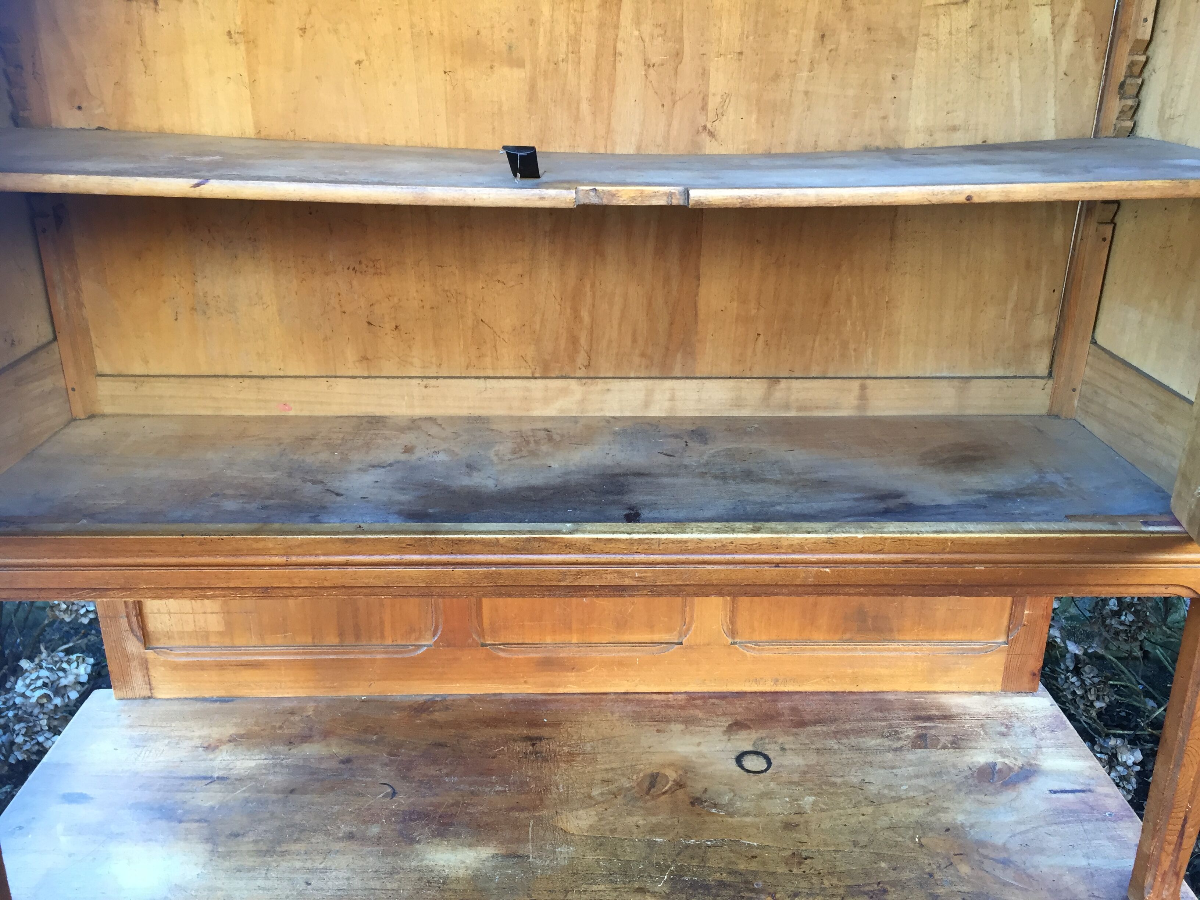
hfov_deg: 61.7
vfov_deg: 48.2
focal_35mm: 29
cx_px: 600
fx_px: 1005
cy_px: 450
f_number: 2.2
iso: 32
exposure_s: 1/33
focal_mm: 4.15
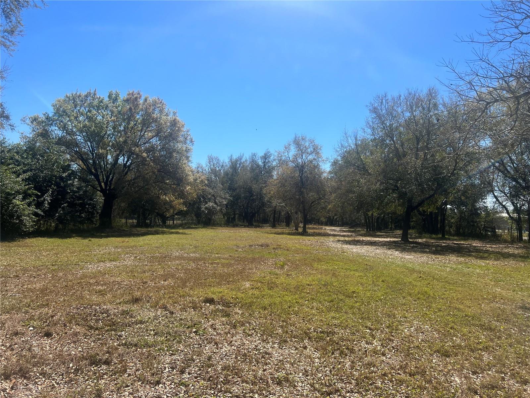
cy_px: 199
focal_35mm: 26
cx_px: 265
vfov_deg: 53.1
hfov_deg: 67.3
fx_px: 398
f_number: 1.5
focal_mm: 5.7
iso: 50
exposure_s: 1/4630
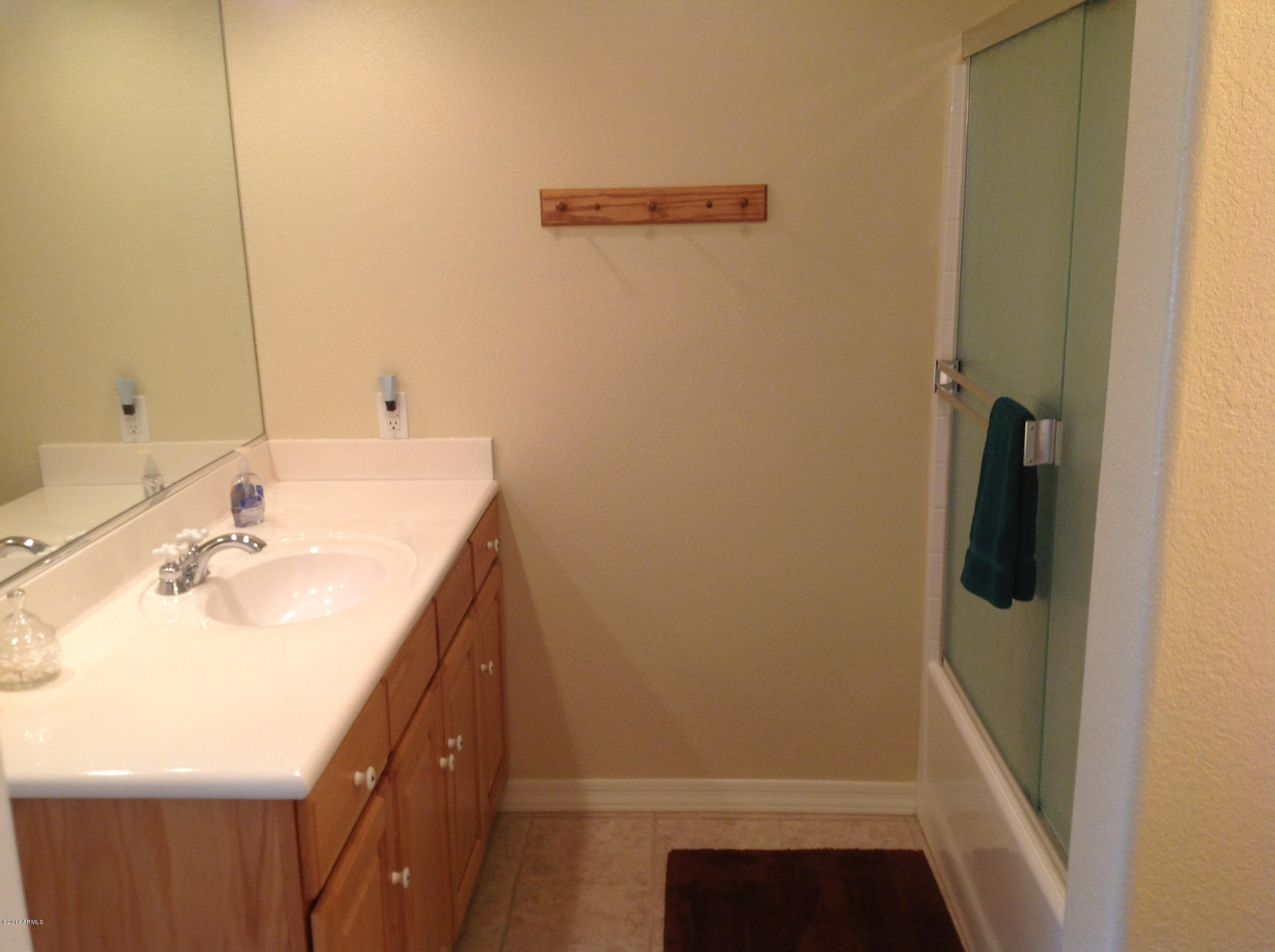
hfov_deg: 52.7
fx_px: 1287
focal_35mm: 35
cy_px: 476
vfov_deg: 40.6
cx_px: 638
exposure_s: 1/30
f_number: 2.4
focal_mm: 4.28
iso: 64
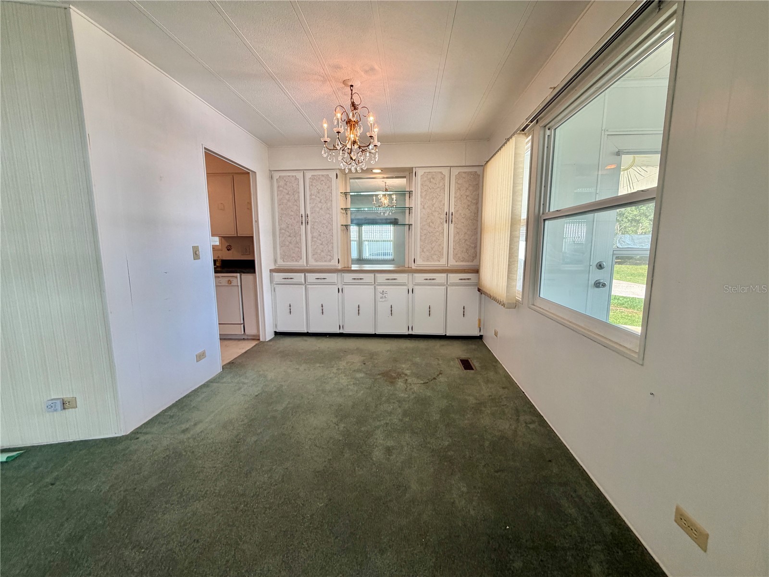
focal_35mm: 14
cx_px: 384
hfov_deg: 102.1
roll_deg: +0.6
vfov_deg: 85.7
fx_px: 311
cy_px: 288
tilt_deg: -8.2
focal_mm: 2.22
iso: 160
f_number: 2.2
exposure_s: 1/120
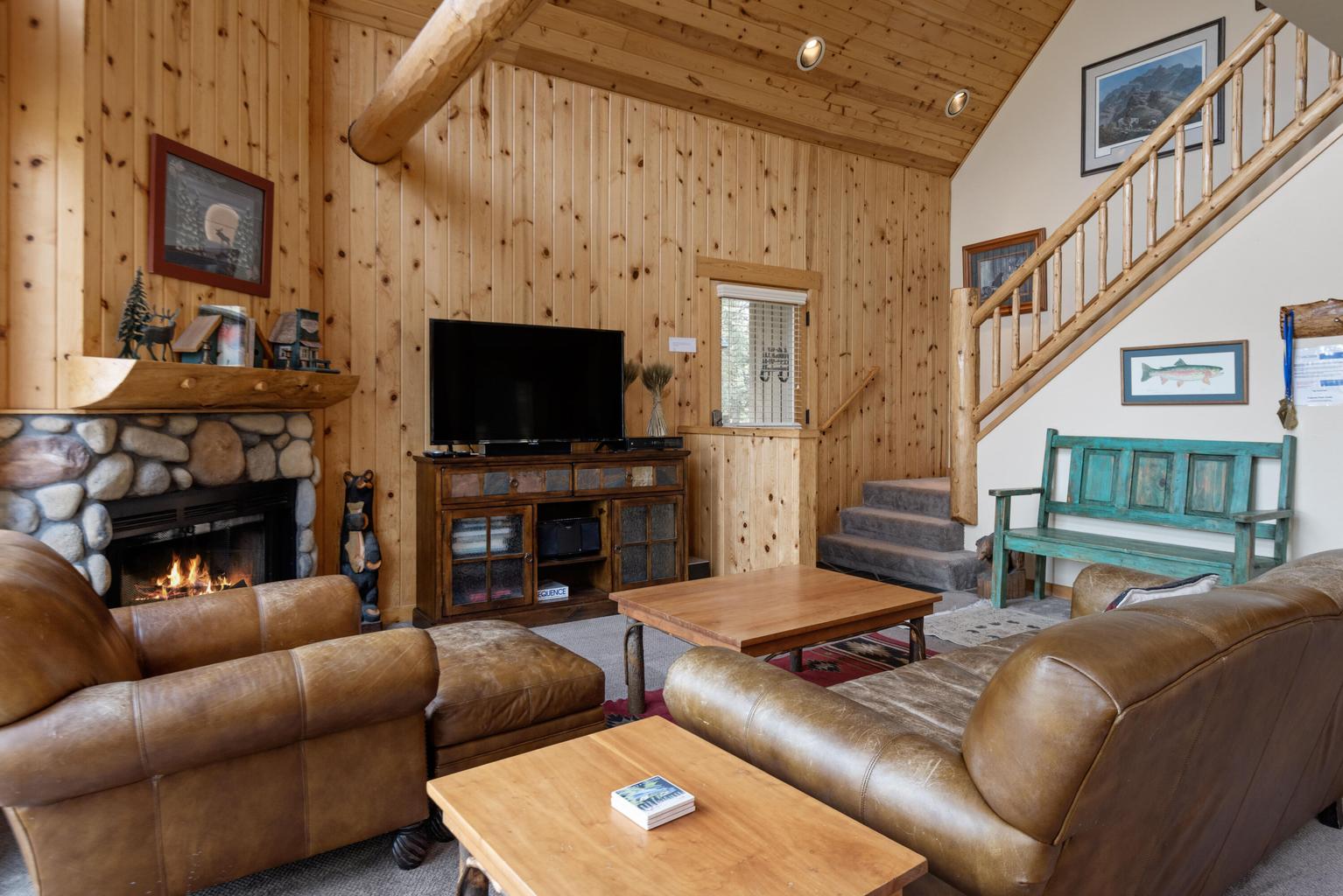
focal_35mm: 21
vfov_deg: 59.5
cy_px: 448
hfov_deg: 81.2
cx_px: 672
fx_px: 784
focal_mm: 21
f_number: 8
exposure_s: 1/20
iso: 200
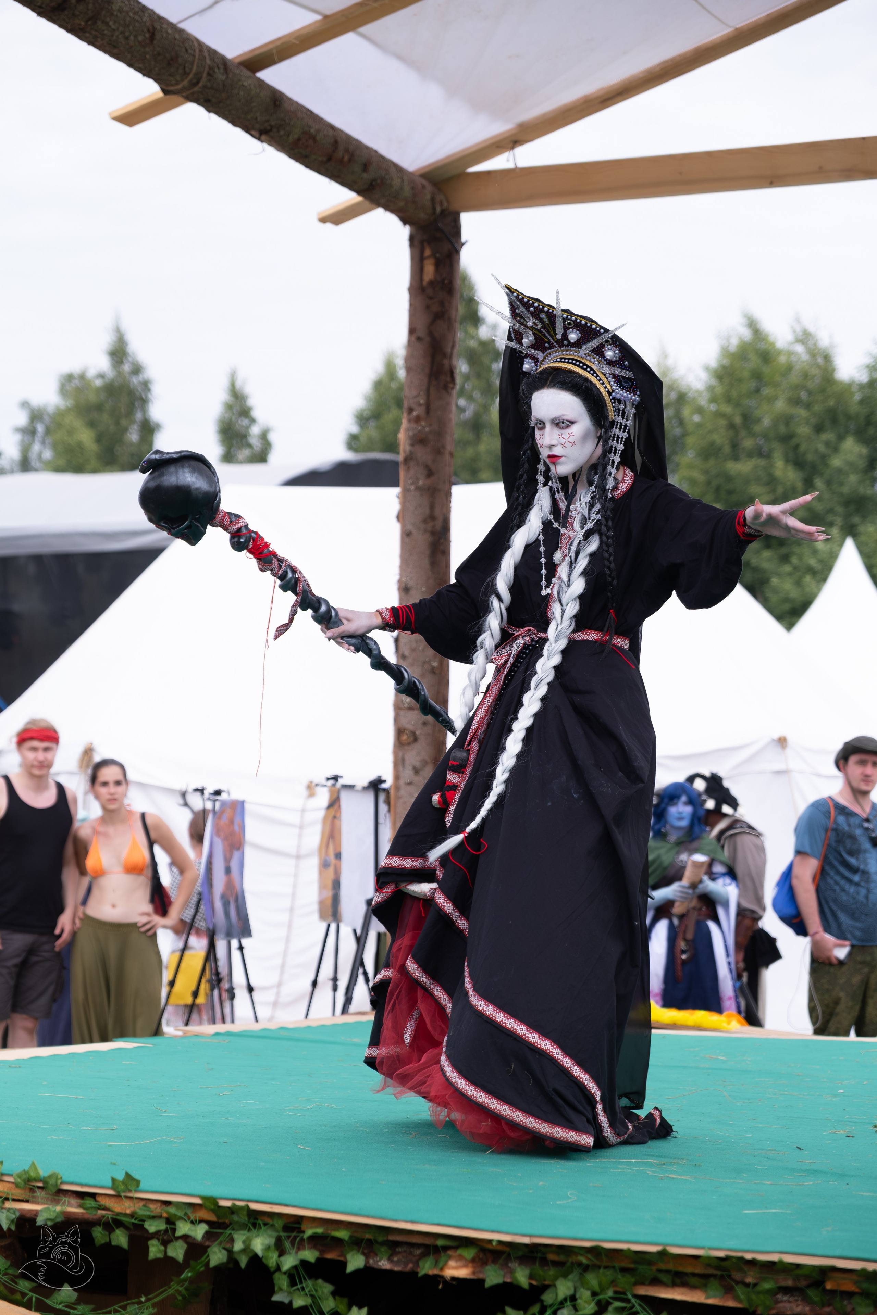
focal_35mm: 83
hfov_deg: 16.5
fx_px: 3033
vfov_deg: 24.5
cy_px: 658
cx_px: 438
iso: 320
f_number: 3.2
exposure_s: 1/1600
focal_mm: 55
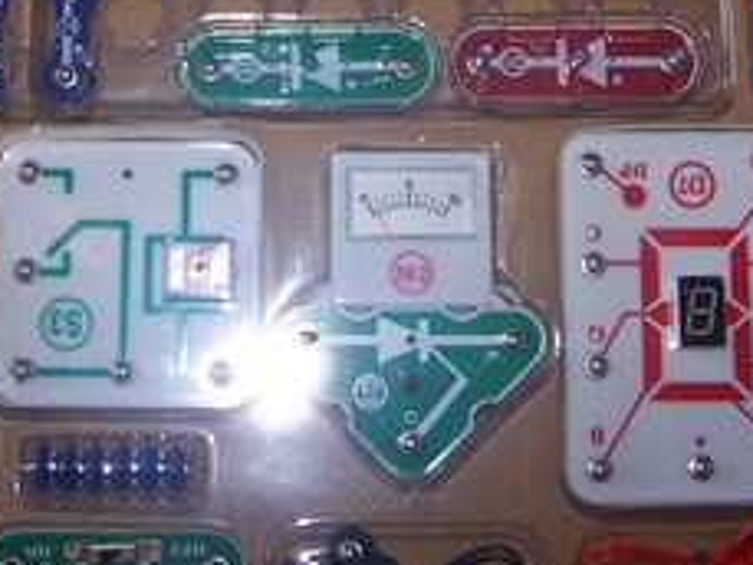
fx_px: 1806
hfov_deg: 23.5
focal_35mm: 83
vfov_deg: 17.4
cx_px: 299
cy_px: -5
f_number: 2.8
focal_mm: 6.3
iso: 80
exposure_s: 1/60
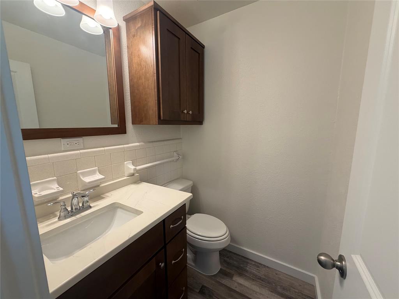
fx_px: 161
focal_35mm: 14
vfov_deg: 85.7
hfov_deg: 102.1
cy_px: 150
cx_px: 200
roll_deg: +0.7
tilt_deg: -7.7
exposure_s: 1/120
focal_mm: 2.22
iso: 200
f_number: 2.2
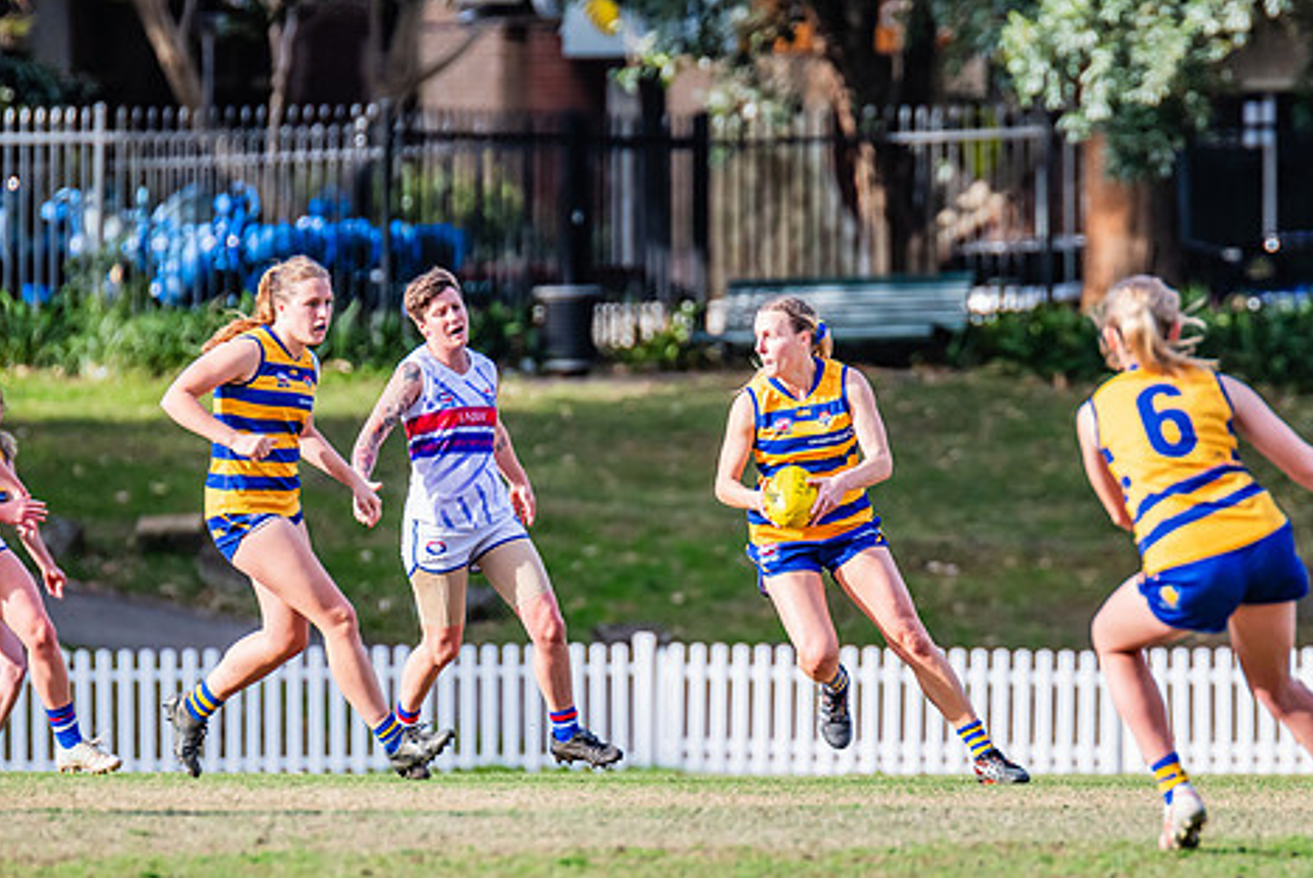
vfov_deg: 2.2
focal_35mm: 640
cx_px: 870
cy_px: 527
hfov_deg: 3.2
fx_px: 23363
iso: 800
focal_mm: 420
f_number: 5.6
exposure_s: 1/1250
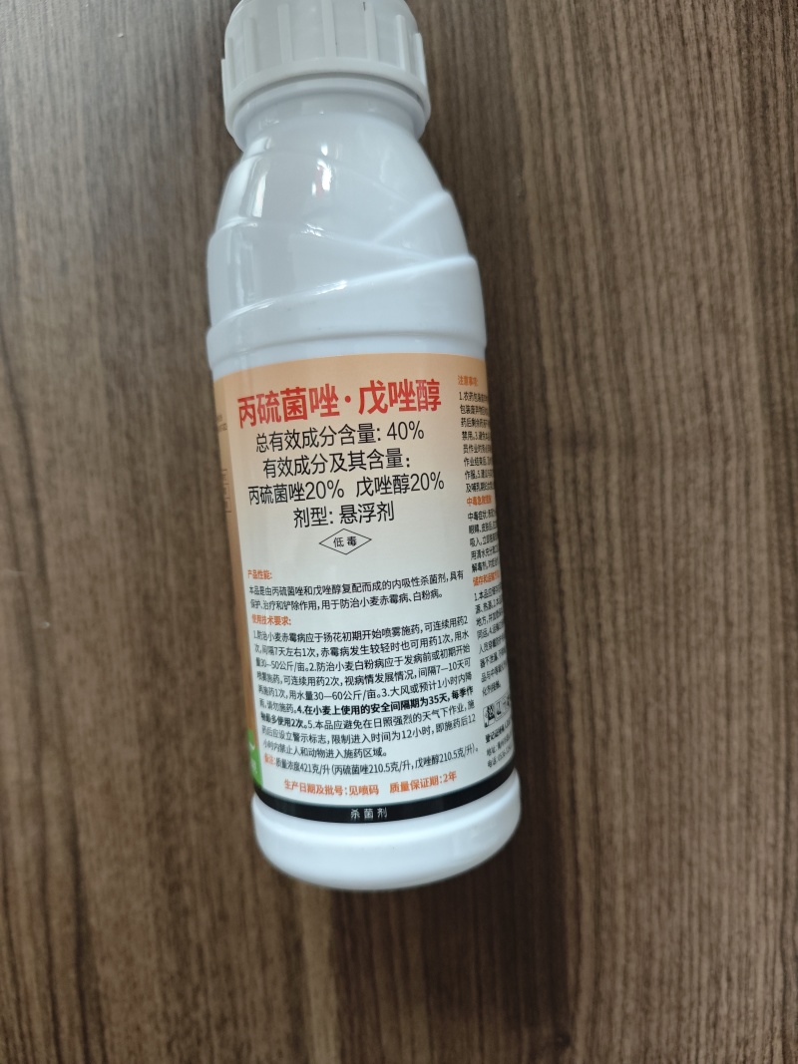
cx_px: 399
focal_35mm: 23
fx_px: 707
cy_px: 532
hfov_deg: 58.9
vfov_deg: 73.9
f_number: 1.6
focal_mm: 6.55
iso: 2000
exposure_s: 1/389
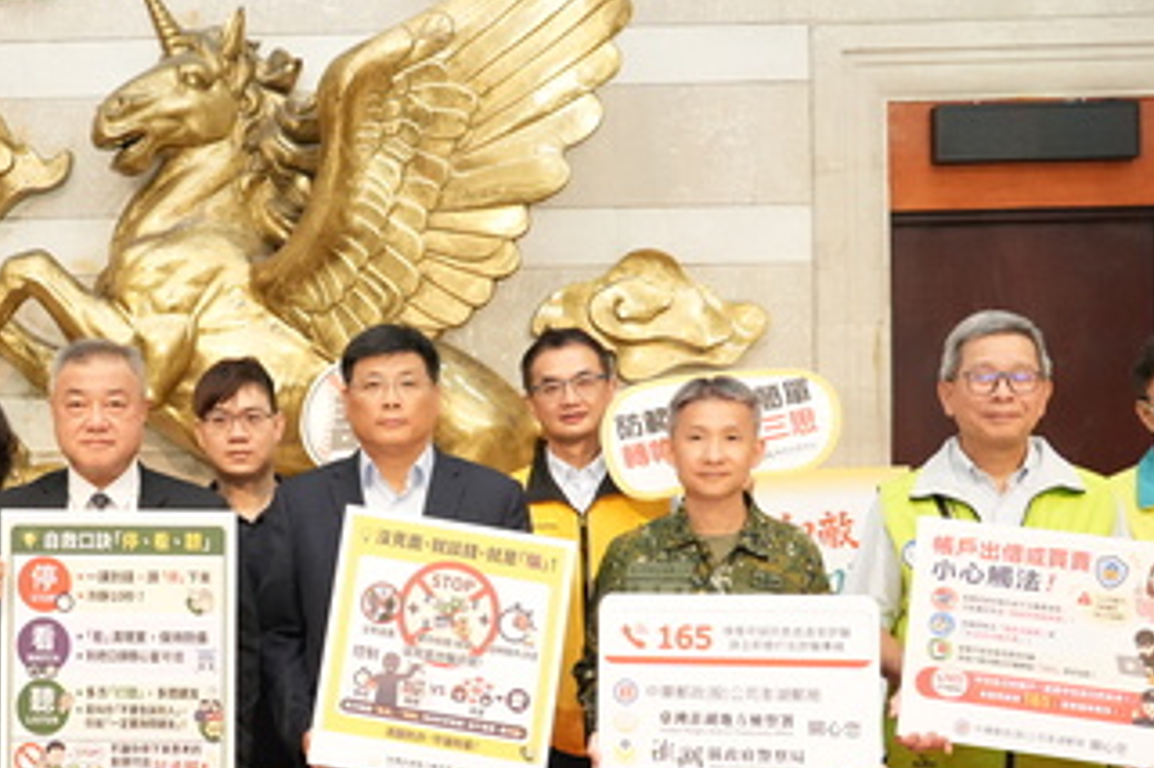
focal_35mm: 54
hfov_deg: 35.7
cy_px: 501
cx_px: 238
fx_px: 1730
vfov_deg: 24.9
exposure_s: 1/200
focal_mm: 24
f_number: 7.1
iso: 6400
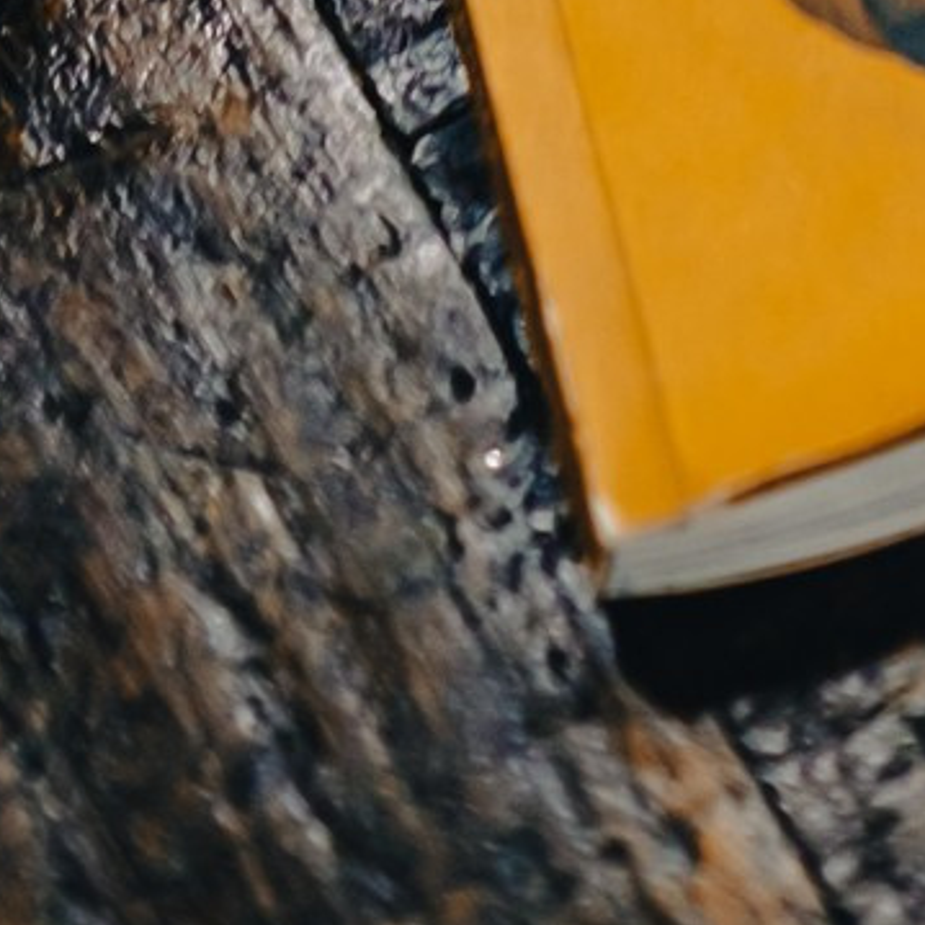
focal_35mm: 212
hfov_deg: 8.1
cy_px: -1639
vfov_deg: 7.5
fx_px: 6409
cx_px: 1212
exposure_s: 1/125
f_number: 2
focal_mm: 23
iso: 400
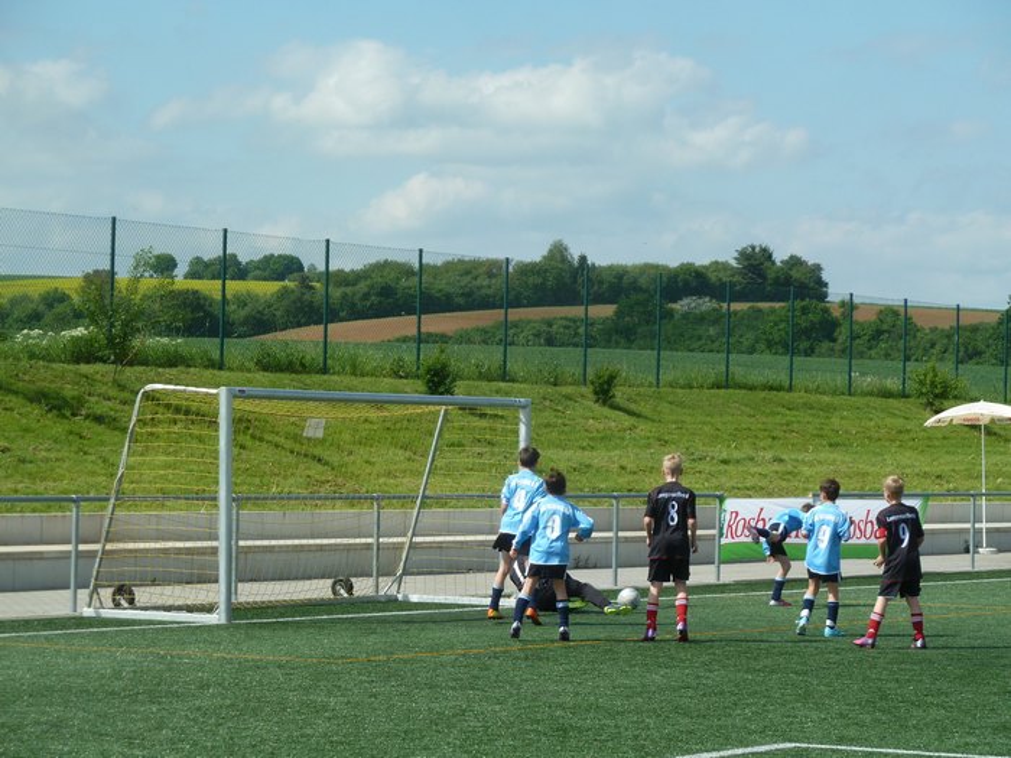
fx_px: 3738
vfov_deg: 11.6
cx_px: 506
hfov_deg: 15.4
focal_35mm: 128
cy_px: 379
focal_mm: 21
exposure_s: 1/400
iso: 80
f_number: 5
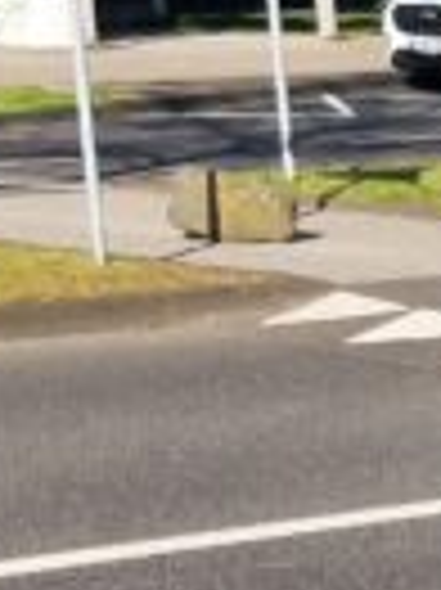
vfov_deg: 9.4
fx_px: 3063
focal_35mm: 180
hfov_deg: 7.8
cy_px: -995
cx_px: -500
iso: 50
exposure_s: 1/720
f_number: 1.8
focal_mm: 6.4
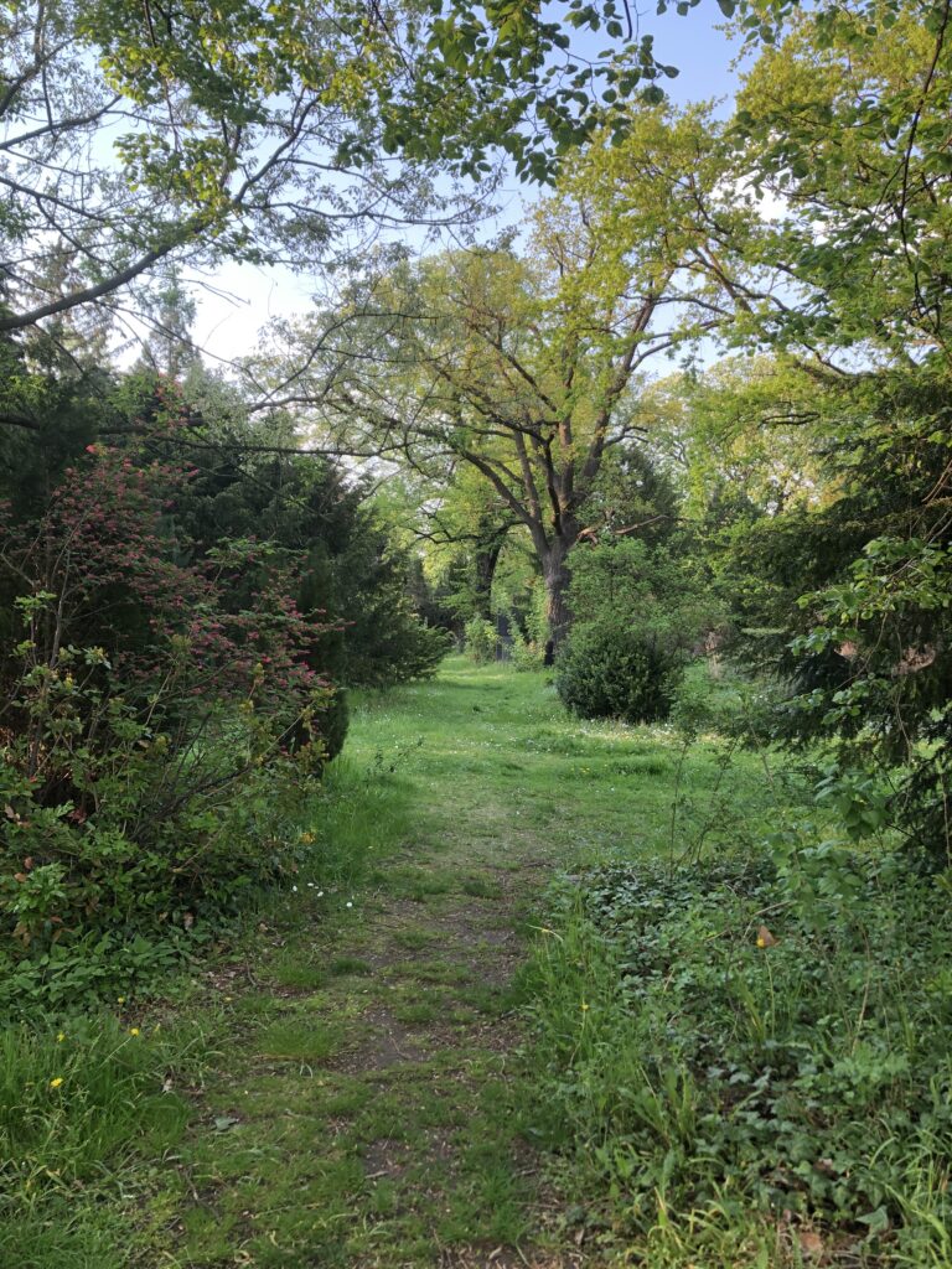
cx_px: 476
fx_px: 1027
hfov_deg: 49.7
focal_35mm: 28
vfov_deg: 63.4
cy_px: 634
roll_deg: +1.0
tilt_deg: +0.1
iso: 25
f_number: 1.8
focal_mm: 3.99
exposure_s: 1/120
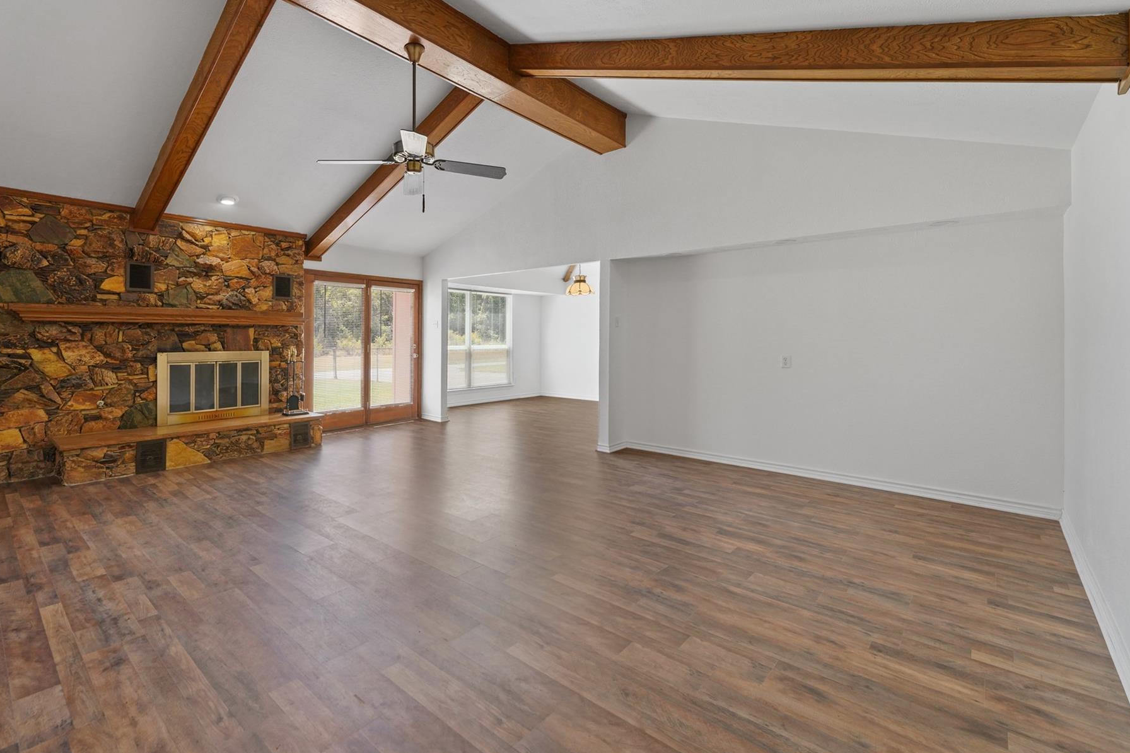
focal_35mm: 16
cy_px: 330
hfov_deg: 96.2
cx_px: 490
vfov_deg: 73.4
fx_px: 502
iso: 640
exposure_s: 1/13
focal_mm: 14
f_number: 9
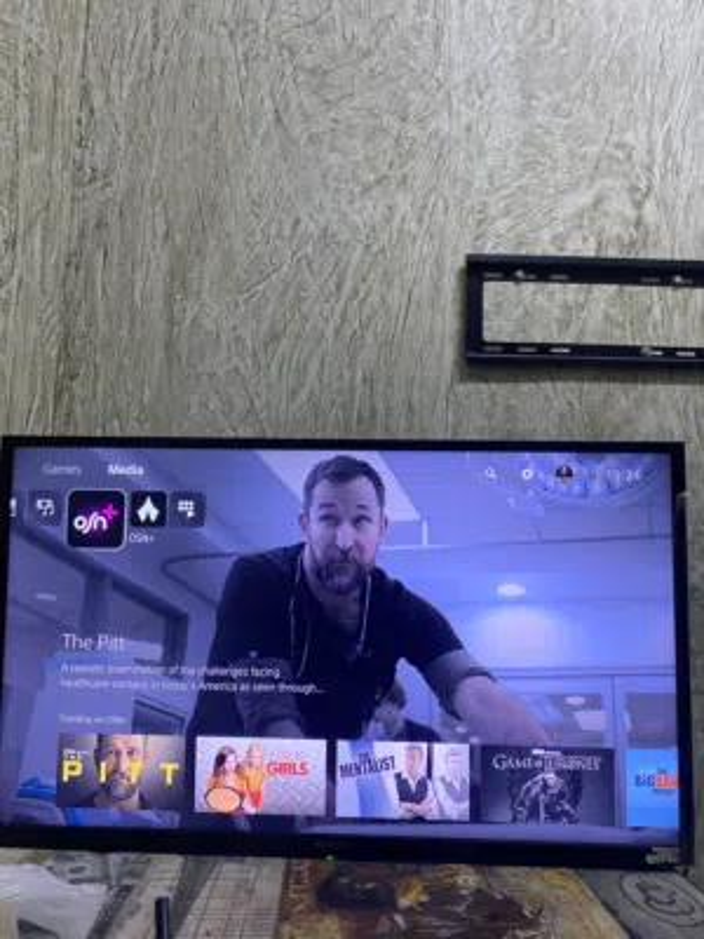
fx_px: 705
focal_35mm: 26
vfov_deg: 67.3
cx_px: 352
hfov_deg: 53.1
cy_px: 470
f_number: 1.8
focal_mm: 4.25
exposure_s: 1/50
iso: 250
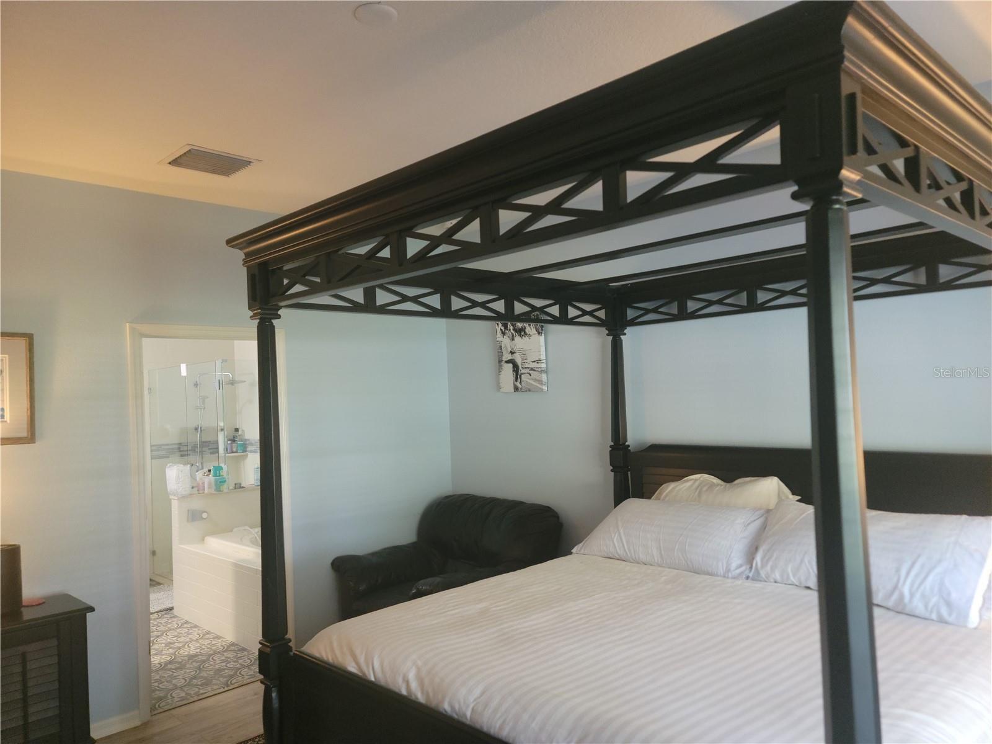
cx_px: 496
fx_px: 716
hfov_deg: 69.4
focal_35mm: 25
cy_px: 372
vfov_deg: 54.9
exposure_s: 1/40
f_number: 1.8
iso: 250
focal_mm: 7
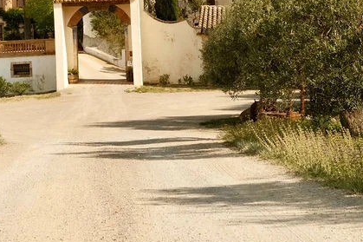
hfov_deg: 18.5
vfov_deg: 12.2
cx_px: 115
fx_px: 1109
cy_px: -33
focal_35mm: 110
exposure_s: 1/300
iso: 160
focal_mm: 30.2
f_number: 5.6
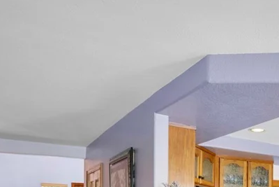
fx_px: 318
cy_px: 227
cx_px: 333
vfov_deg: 28.3
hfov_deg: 36.7
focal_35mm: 41
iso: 800
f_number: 9
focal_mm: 16
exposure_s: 1/2.5
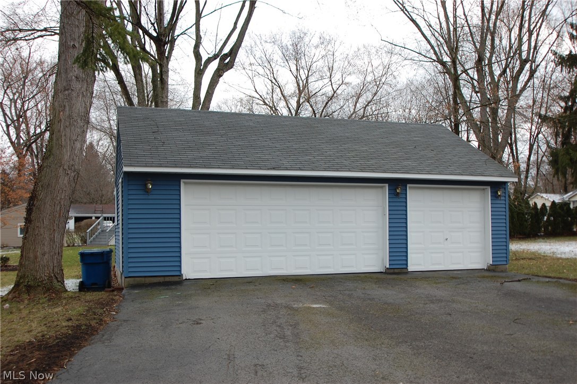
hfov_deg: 53.2
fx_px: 576
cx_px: 288
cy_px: 192
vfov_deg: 36.8
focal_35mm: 36
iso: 200
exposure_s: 1/200
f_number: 7.1
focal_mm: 24
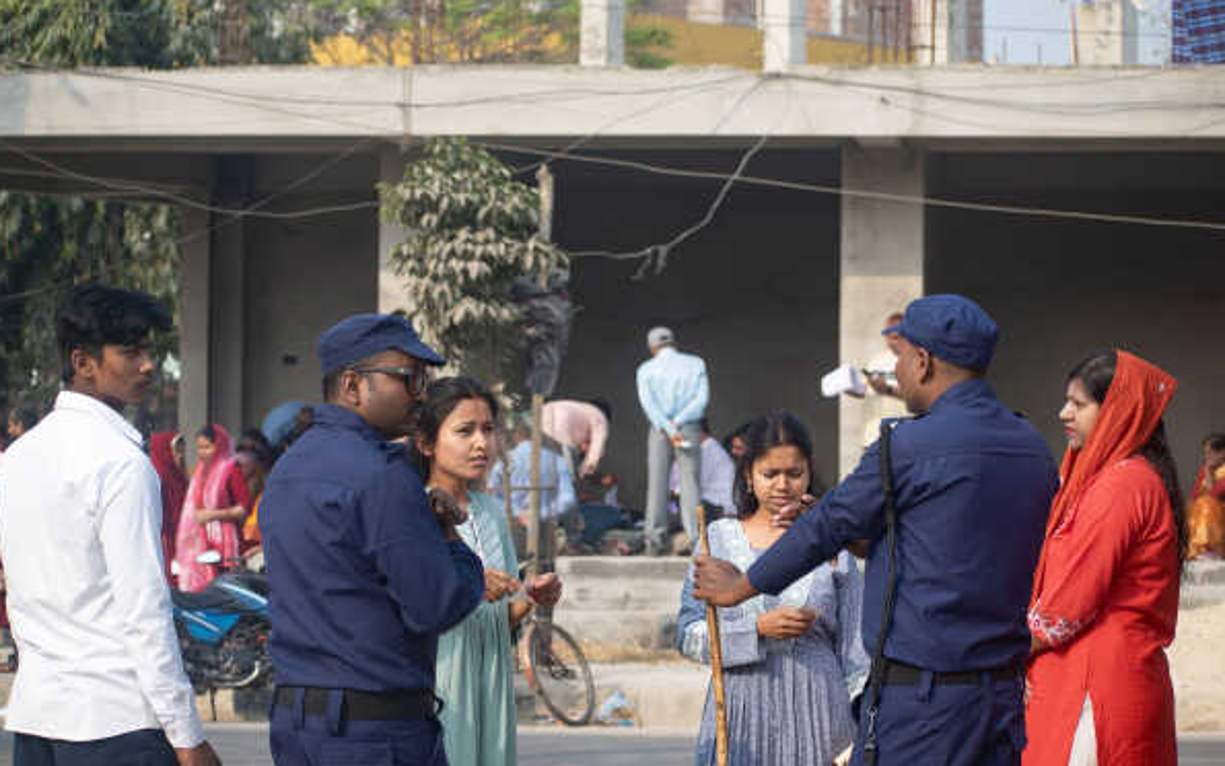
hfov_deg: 19.3
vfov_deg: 12.1
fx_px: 3606
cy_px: 391
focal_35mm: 108
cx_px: 609
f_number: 4.5
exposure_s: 1/500
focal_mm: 70
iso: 200
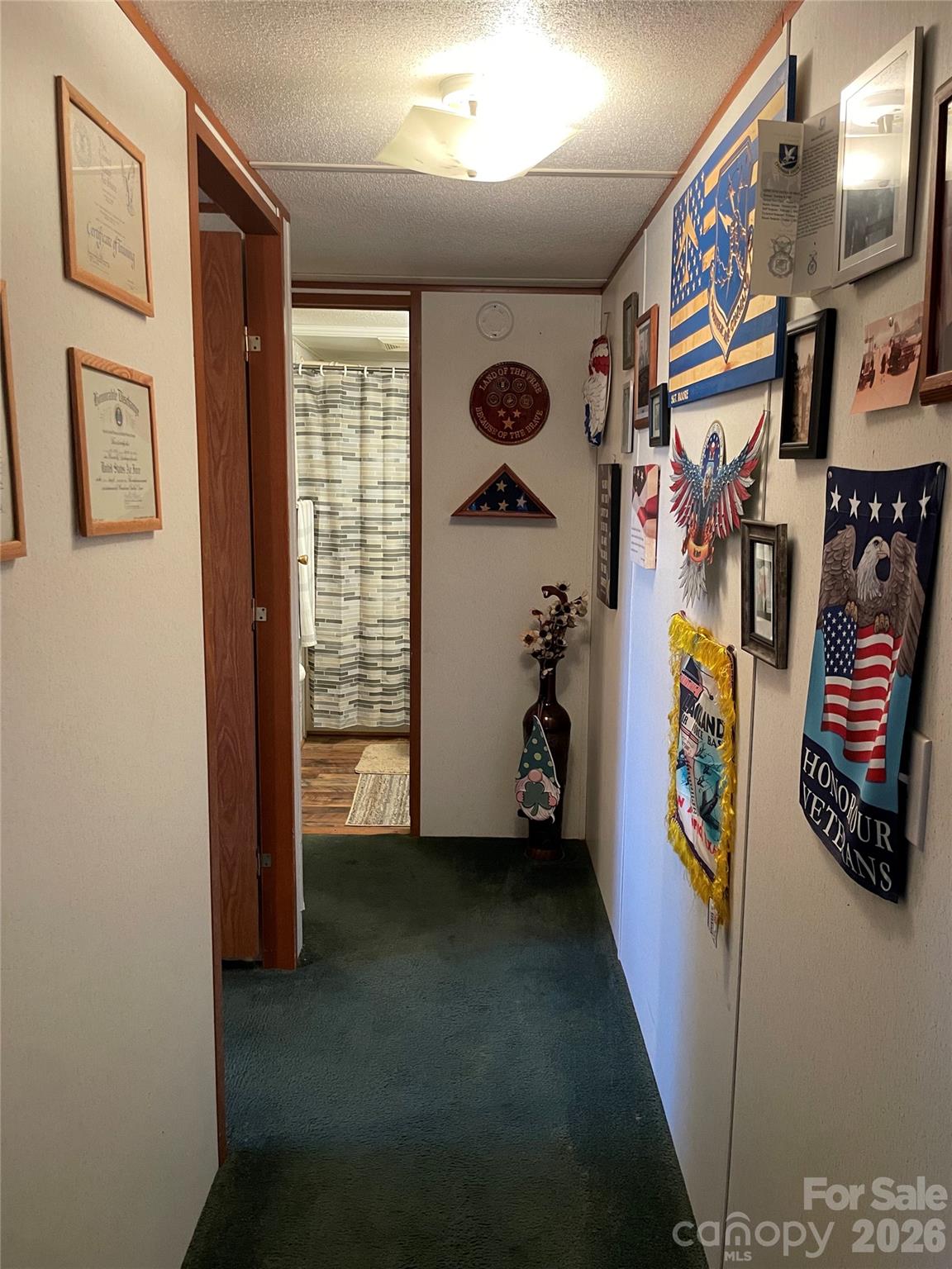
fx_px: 953
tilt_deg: -9.1
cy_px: 634
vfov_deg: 67.3
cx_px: 476
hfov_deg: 53.1
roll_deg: +0.1
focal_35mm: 26
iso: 320
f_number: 1.6
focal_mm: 4.2
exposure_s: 1/60
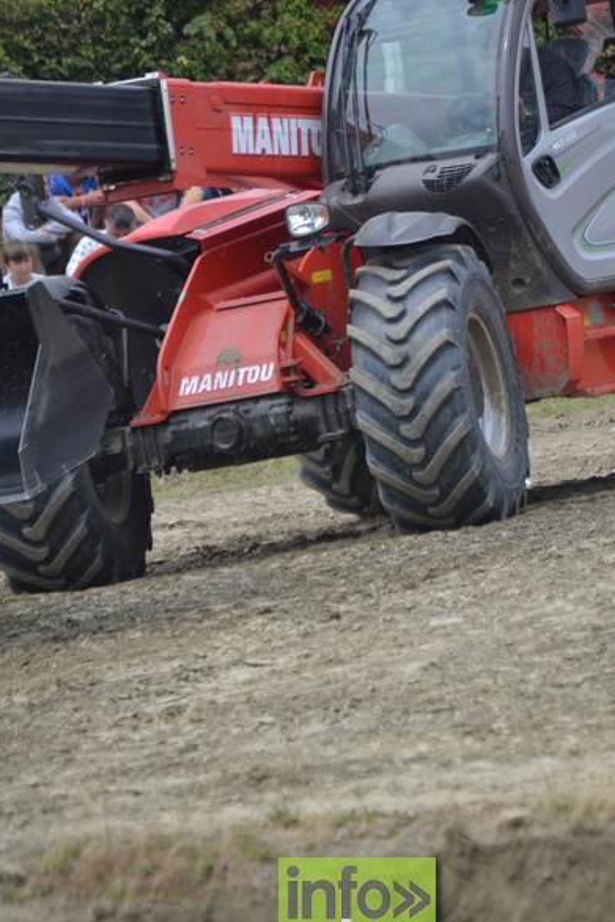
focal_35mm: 393
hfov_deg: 3.5
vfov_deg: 5.2
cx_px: 357
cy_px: 379
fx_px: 10064
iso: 400
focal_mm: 200
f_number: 5.6
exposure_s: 1/1000
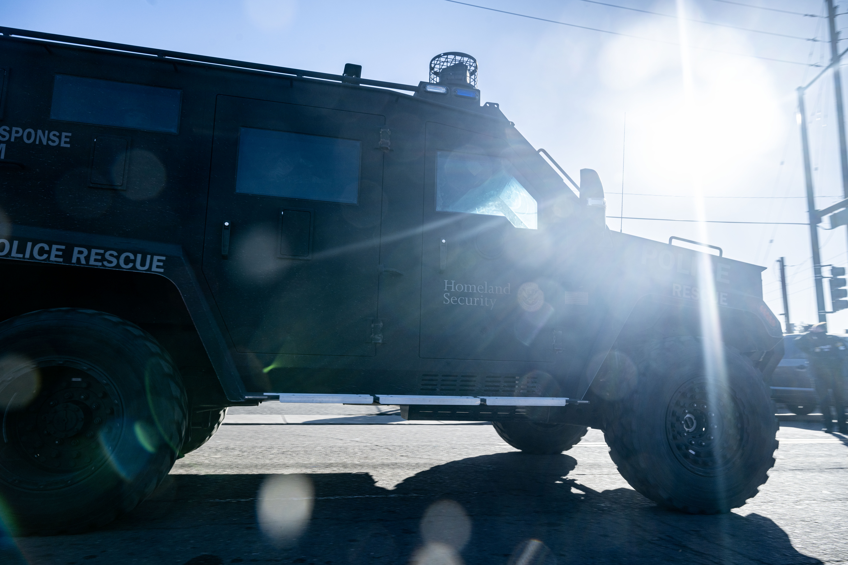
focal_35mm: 24
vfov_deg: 53.1
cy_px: 282
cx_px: 424
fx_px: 565
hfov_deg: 73.7
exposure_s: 1/250
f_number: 8
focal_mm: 24
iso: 64
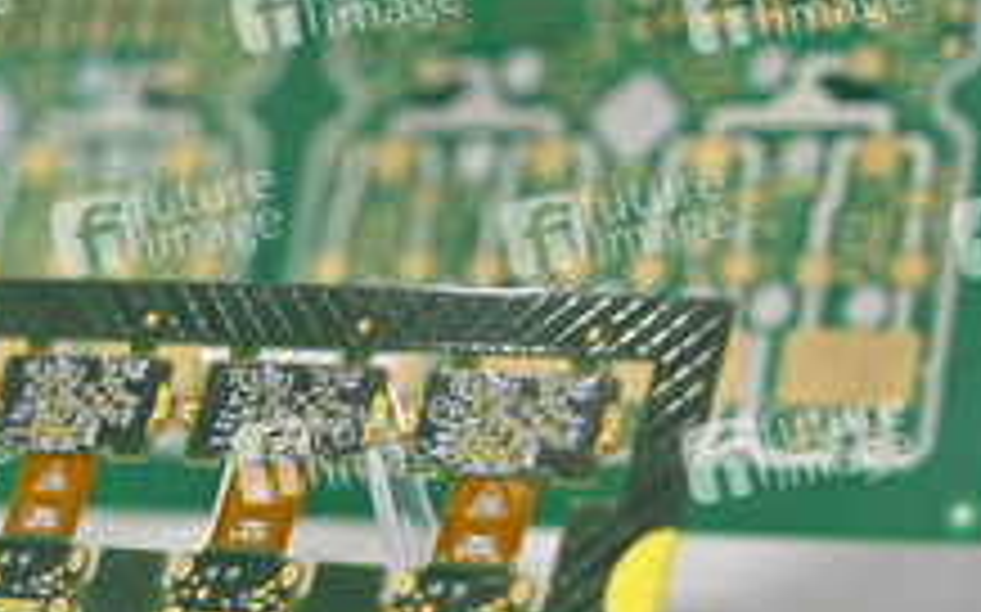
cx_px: 227
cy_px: 338
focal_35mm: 158
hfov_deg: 13.2
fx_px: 4222
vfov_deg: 8.3
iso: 640
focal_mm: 75
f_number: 2.8
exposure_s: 1/320
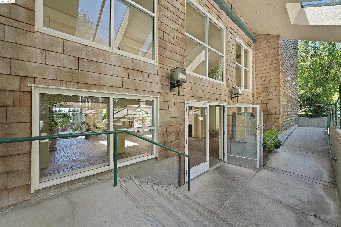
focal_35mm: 13
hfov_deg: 108.3
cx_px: 170
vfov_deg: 85.4
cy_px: 114
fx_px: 123
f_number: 8
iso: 100
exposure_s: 1/2
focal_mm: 13
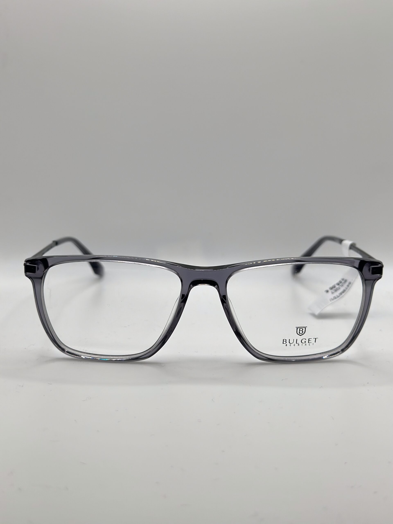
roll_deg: -5.1
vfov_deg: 39.7
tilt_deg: -25.1
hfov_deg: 30.3
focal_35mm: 48
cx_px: 196
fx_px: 727
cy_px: 262
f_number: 1.78
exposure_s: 1/911
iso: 80
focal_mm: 6.86
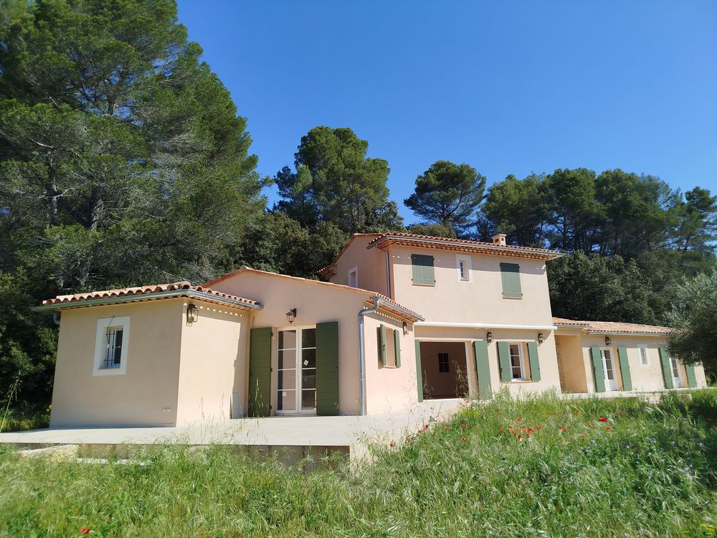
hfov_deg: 71.6
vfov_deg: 56.8
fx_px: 497
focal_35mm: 24
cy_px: 269
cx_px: 358
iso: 50
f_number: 1.7
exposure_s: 1/1162
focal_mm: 5.31
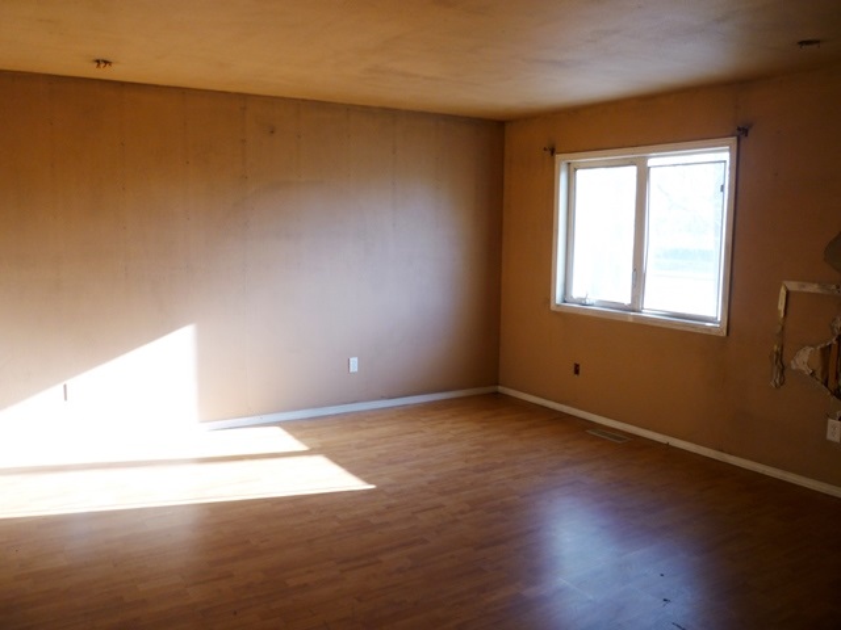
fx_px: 705
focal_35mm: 29
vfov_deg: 48.2
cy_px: 315
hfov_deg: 61.7
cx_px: 420
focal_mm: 5.2
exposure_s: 1/30
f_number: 3.3
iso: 80
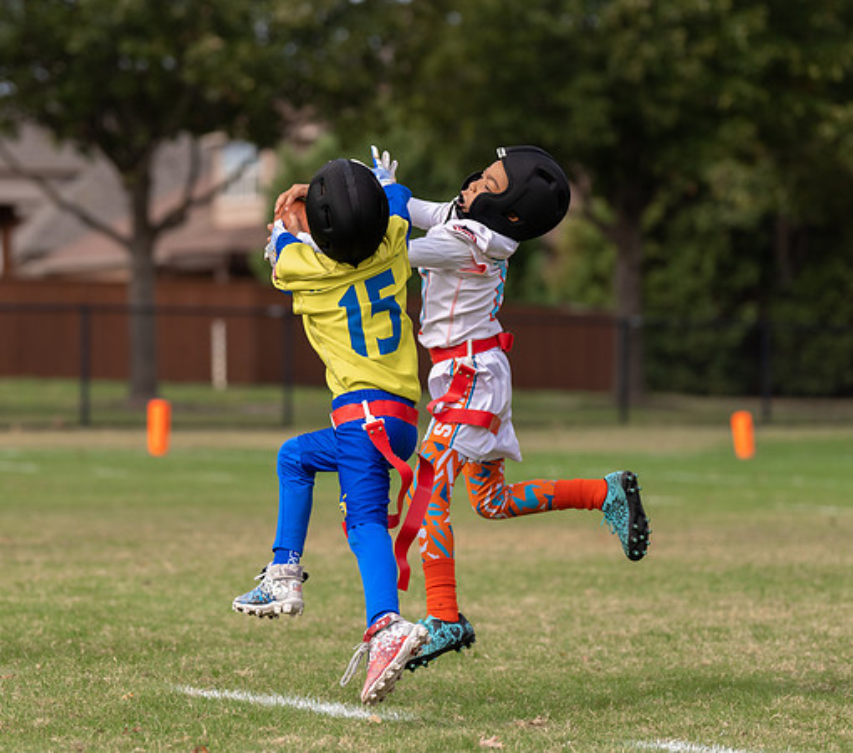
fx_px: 4451
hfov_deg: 10.9
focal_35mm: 169
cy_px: 349
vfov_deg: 9.7
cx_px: 246
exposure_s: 1/1600
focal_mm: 110
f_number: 2.8
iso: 100
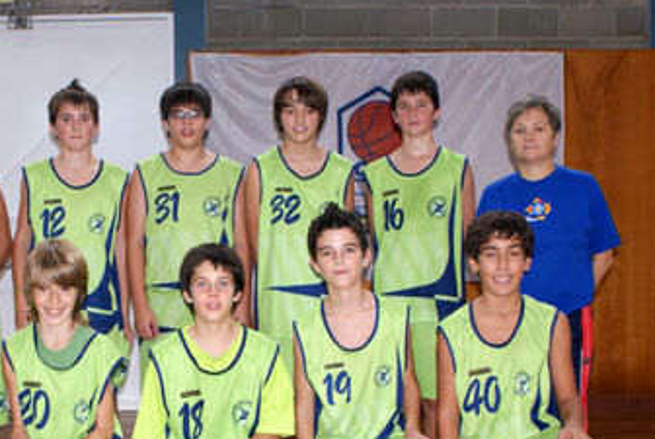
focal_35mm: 58
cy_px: 325
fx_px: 1057
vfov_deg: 23.2
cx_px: 203
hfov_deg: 34.0
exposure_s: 1/60
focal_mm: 26
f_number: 5.6
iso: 400
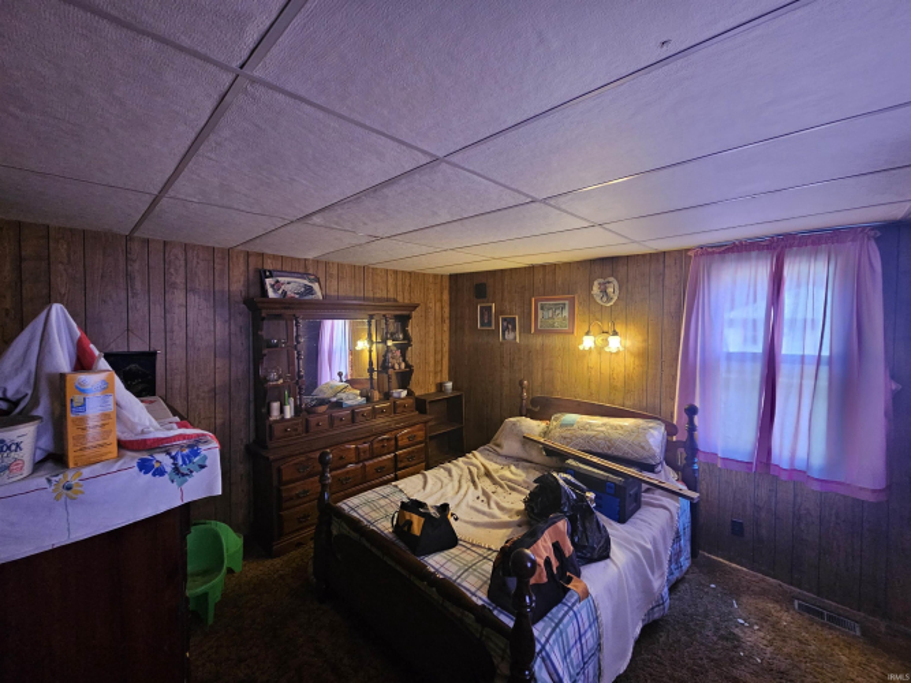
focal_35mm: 13
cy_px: 342
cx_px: 456
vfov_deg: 89.9
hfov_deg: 106.2
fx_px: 342
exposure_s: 1/30
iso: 320
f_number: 2.2
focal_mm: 2.2
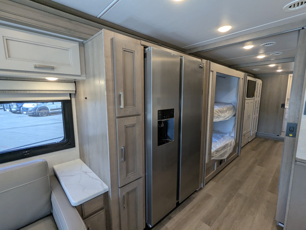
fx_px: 142
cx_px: 153
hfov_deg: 94.4
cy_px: 115
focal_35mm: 16
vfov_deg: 78.2
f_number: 2.2
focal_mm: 2.35
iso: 134
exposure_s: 1/161
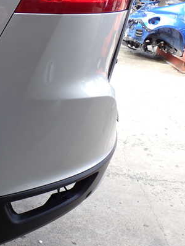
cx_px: 19
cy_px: 137
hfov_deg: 29.1
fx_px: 342
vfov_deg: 39.6
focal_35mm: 48
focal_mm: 5.79
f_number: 3.2
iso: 100
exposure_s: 1/125
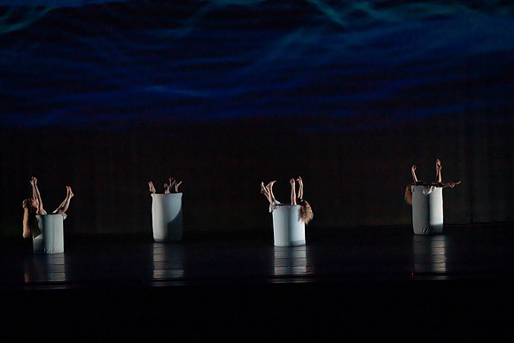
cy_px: 172
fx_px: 2014
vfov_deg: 9.7
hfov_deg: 14.5
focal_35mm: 141
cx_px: 257
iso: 6400
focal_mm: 141
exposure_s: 1/320
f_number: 5
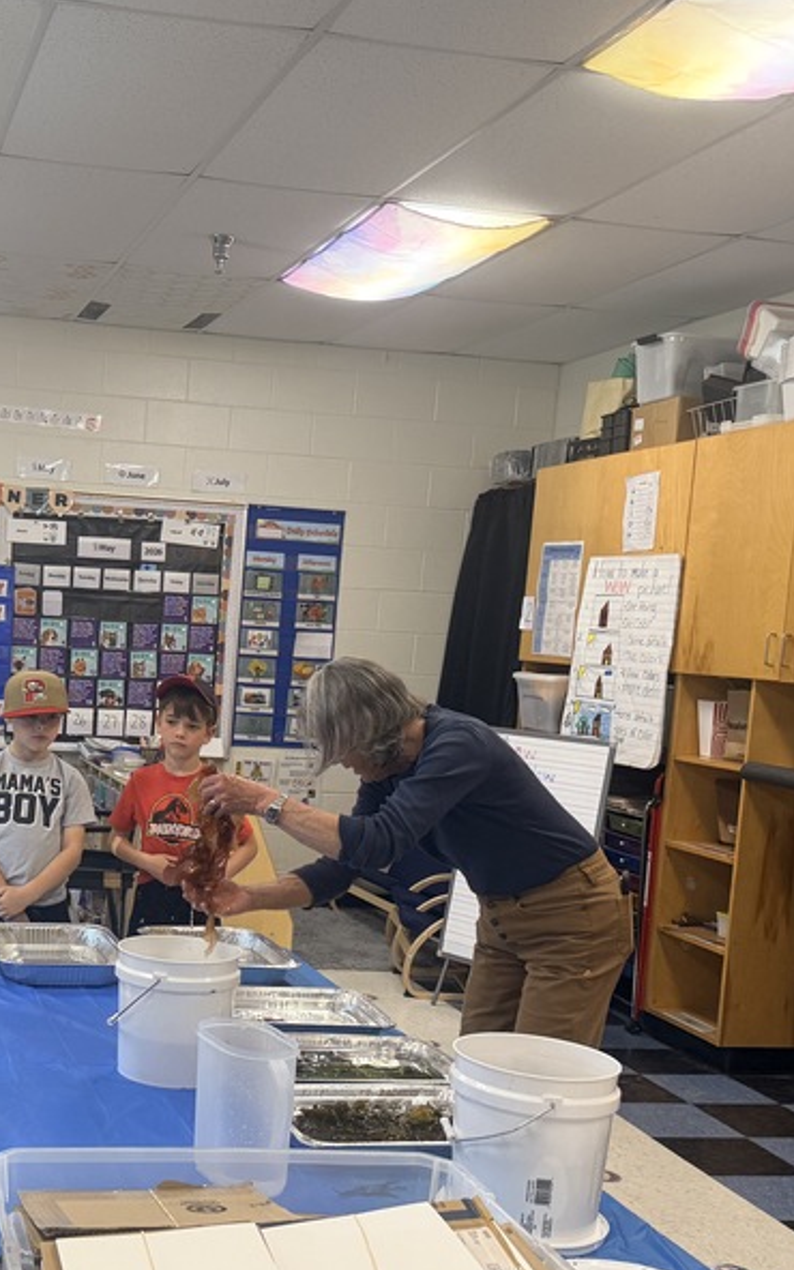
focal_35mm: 44
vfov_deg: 45.0
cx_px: 94
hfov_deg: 28.2
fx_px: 1523
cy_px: 781
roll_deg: -3.2
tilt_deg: -5.7
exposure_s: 1/60
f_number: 1.78
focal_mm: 6.76
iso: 160
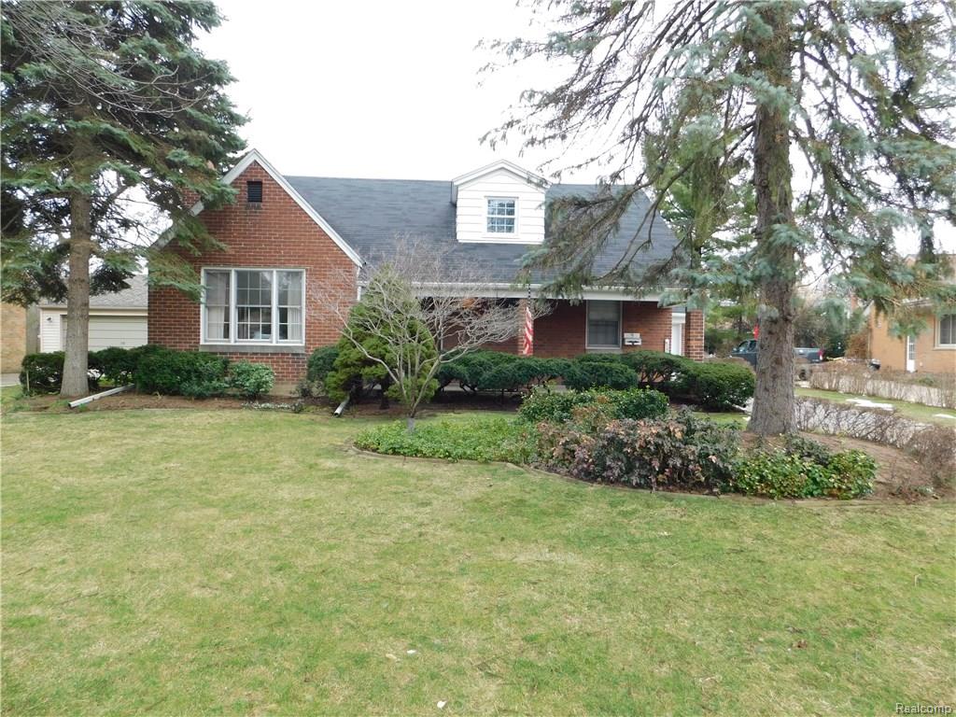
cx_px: 478
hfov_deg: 73.9
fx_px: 635
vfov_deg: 58.9
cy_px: 358
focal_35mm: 23
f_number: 3
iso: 125
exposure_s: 1/100
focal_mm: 4
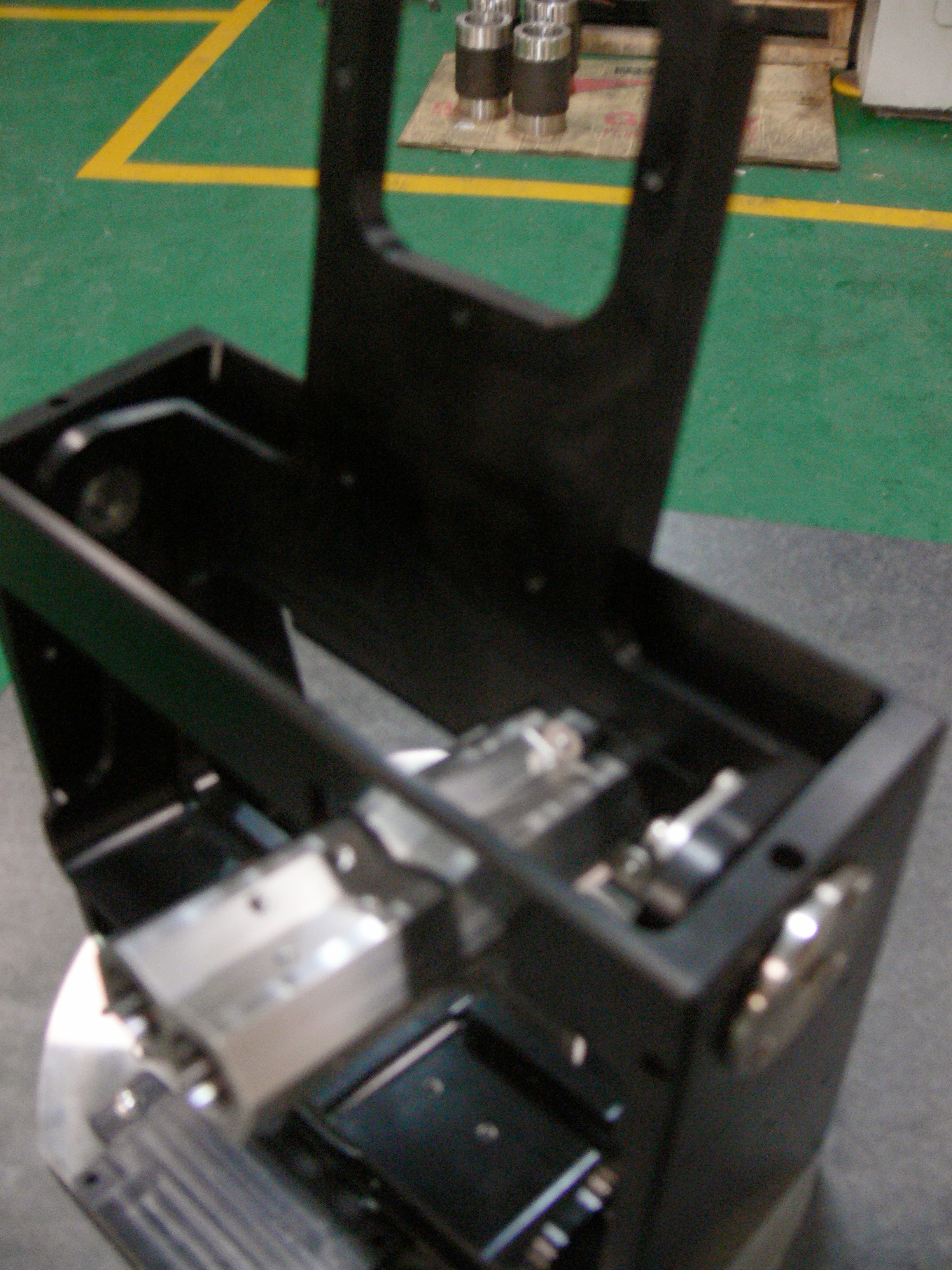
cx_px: 476
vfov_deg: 52.6
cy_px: 635
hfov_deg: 40.7
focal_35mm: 35
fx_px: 1283
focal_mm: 7.4
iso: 200
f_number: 2.8
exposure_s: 1/4
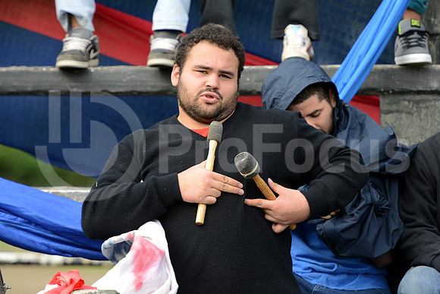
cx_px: 220
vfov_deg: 5.7
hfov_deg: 8.6
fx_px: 2934
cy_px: 147
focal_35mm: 240
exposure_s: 1/320
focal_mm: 240
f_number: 4
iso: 400
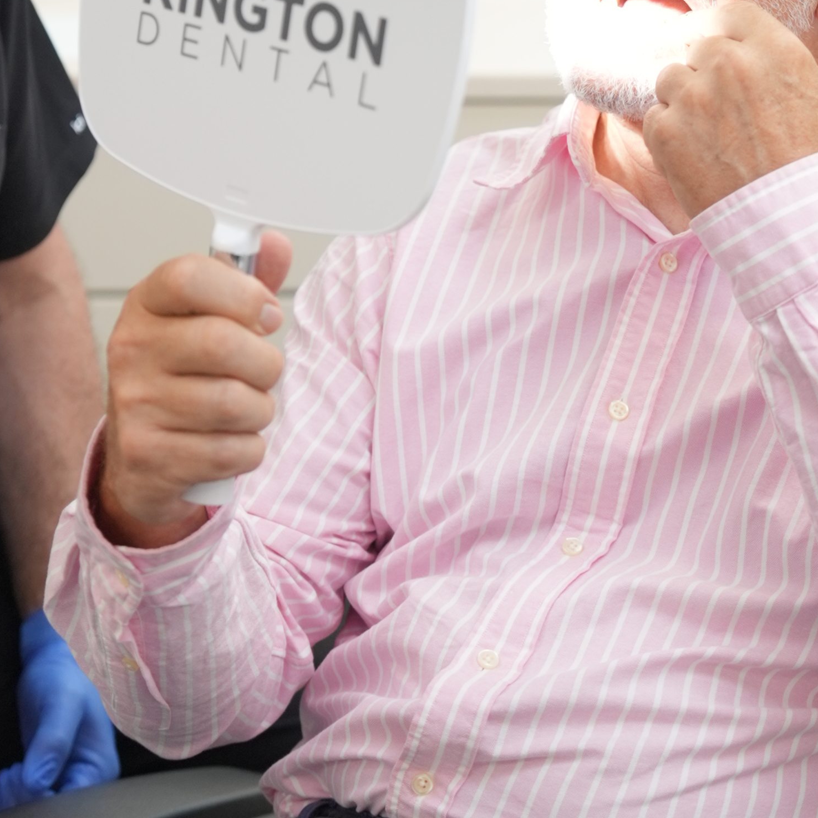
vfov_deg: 15.6
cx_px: 526
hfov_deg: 15.8
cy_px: 15
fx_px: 2941
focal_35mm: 110
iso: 800
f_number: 2.8
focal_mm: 45
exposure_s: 1/250
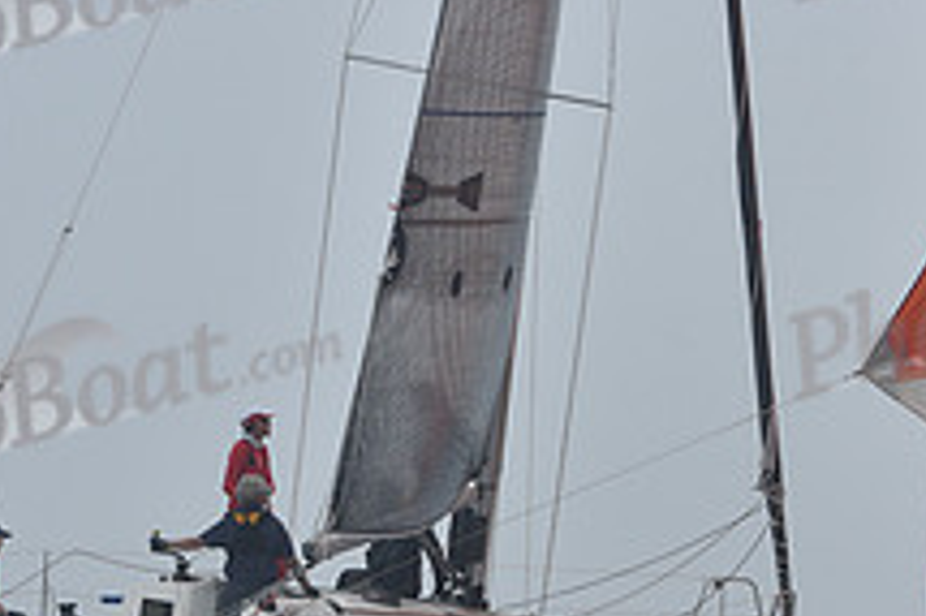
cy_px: 571
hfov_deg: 10.9
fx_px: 4858
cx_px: 569
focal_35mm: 189
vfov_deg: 7.2
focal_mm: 70
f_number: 8
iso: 250
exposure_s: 1/800
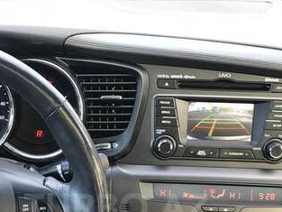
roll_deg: -1.6
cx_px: 116
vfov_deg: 23.9
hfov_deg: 32.6
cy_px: 207
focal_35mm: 59
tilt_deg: -30.1
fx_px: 481
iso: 32
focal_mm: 3.99
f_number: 1.8
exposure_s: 1/30
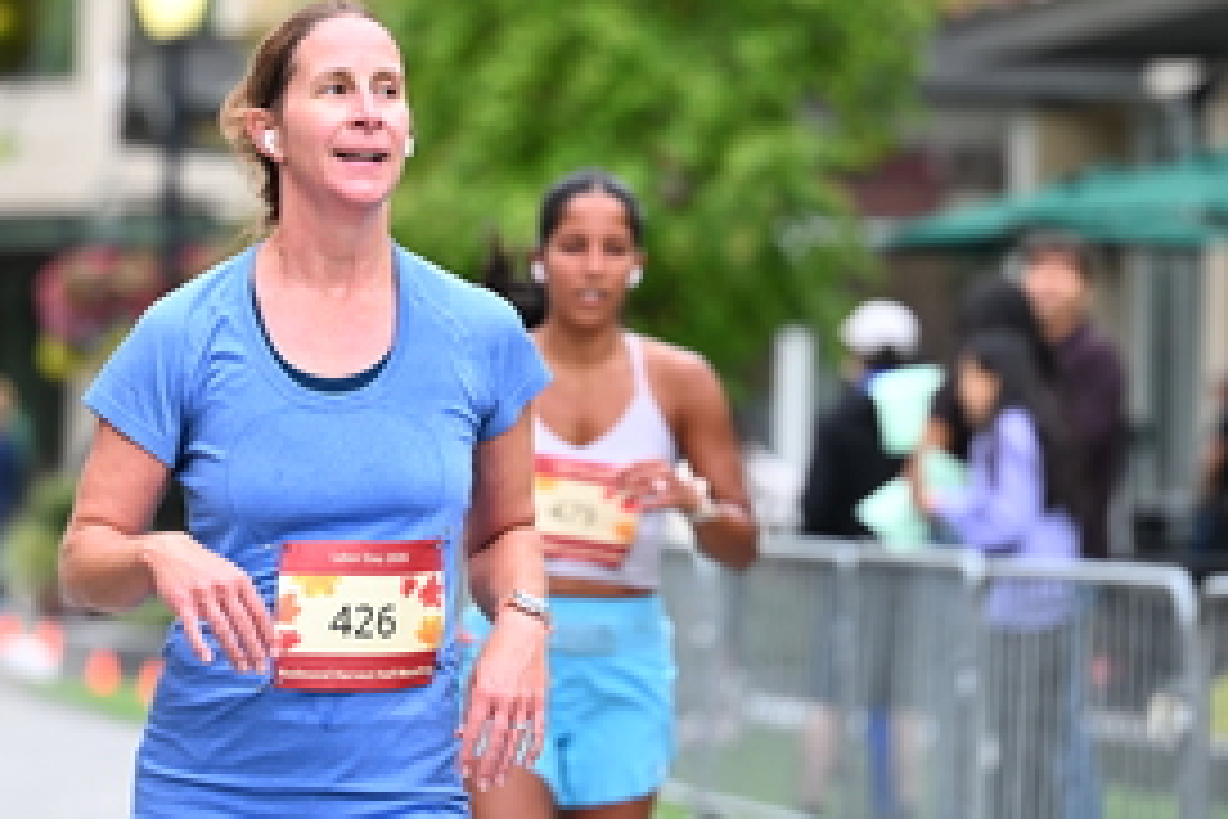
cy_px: 250
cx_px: 450
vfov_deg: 5.9
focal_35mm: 232
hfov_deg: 8.9
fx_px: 7913
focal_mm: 115
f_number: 2.8
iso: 640
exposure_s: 1/1600
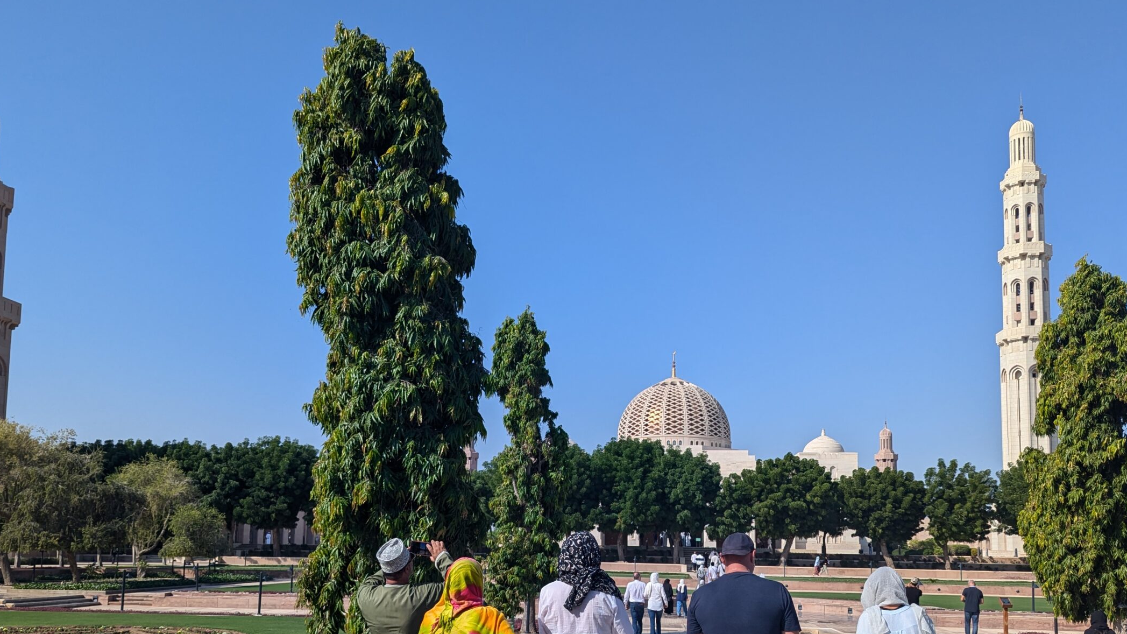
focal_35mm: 32
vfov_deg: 36.0
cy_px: 454
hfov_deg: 60.9
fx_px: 956
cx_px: 519
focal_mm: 6.81
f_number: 1.85
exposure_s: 1/3333
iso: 50
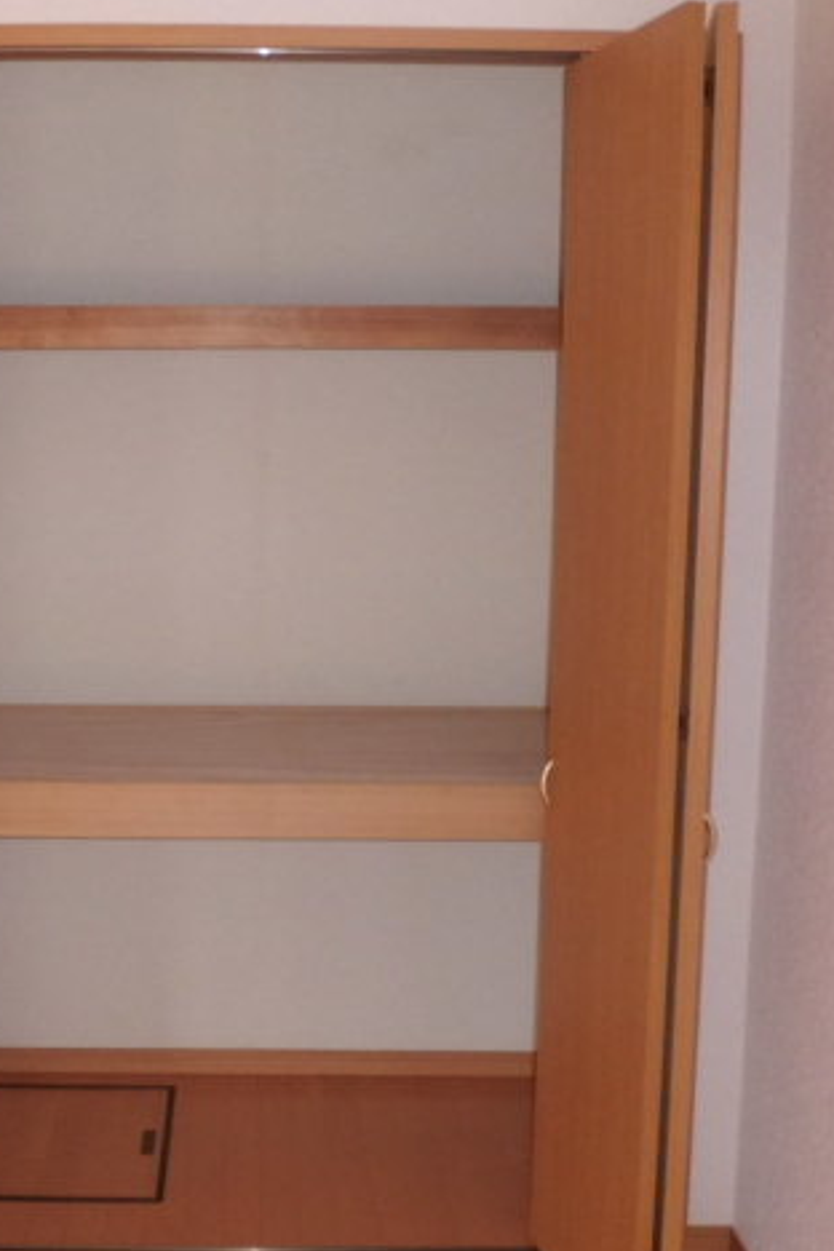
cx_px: 259
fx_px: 1286
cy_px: 620
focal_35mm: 37
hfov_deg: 35.5
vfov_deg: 51.9
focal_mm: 4.6
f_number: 3.2
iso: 200
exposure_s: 1/60
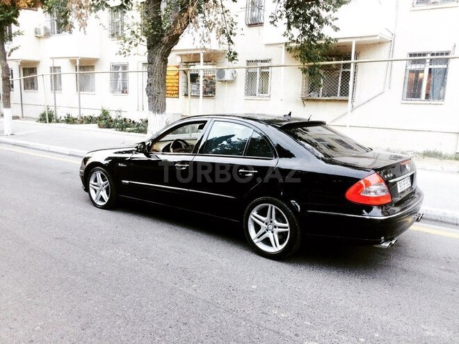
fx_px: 385
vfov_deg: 48.2
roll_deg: -1.7
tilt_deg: -11.3
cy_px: 172
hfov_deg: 61.7
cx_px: 230
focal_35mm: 29
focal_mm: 4.15
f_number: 2.2
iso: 80
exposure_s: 1/33
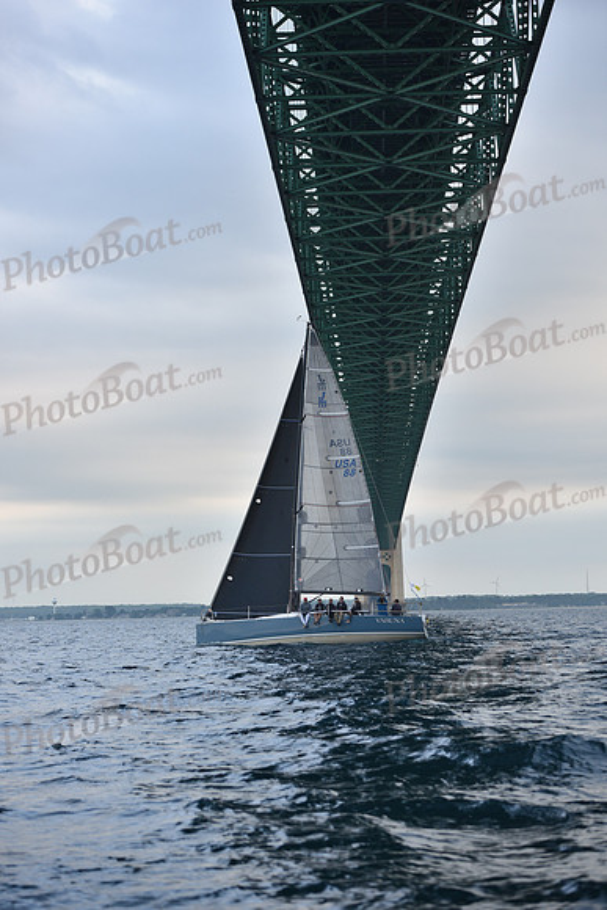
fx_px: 1769
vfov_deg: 28.8
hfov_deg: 19.5
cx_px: 304
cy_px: 455
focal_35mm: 70
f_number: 4
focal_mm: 70
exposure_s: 1/640
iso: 400
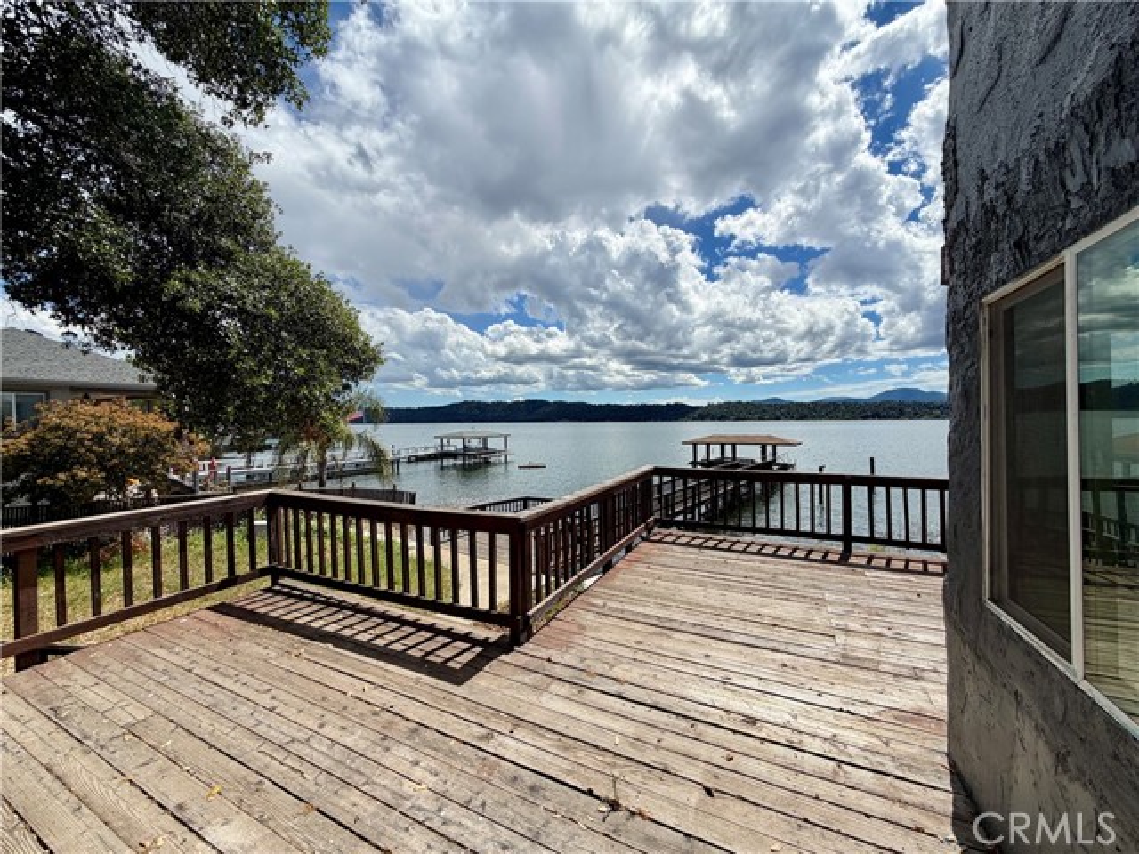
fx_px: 461
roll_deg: +1.2
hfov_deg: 102.1
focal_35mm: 14
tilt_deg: +0.4
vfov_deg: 85.7
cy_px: 427
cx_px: 570
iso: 20
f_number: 2.2
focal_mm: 2.22
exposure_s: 1/1572
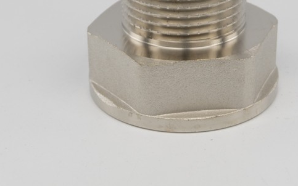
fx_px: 707
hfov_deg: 23.8
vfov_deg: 14.9
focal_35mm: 87
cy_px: 39
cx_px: 186
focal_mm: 10.5
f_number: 4.5
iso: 100
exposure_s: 1/640
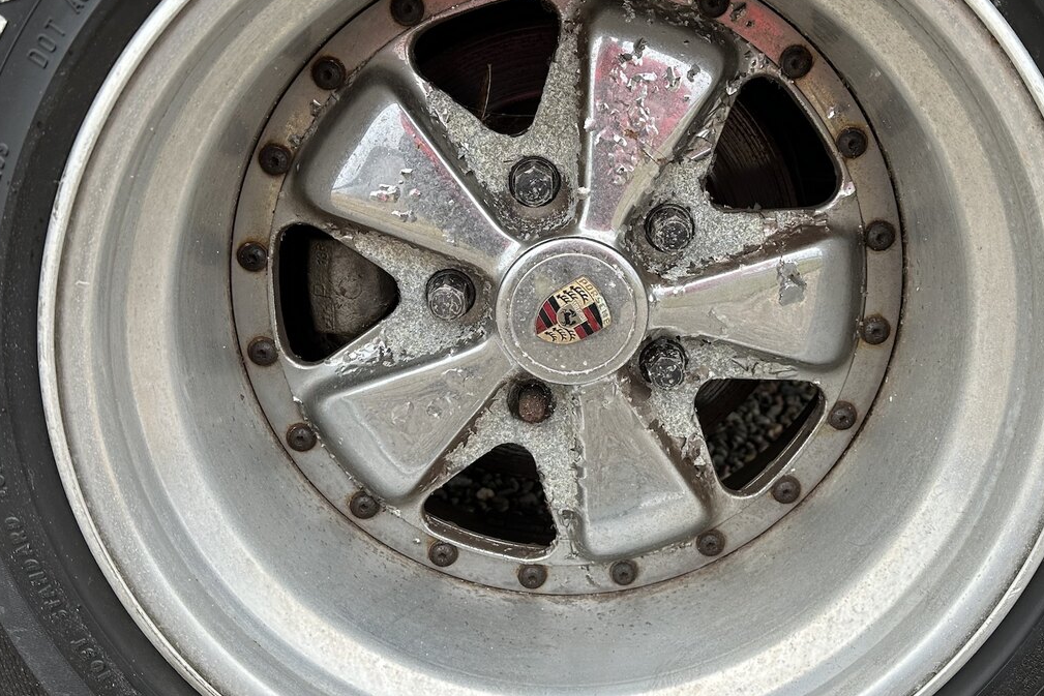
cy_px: 300
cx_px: 568
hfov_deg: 50.6
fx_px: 1102
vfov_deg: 35.0
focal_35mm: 38
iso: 100
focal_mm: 6.86
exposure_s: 1/121
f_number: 1.78
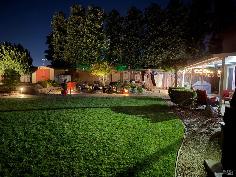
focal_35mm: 24
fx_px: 164
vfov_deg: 56.8
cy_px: 88
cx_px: 118
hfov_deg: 71.6
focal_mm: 6.76
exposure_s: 1/5
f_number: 1.78
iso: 2000
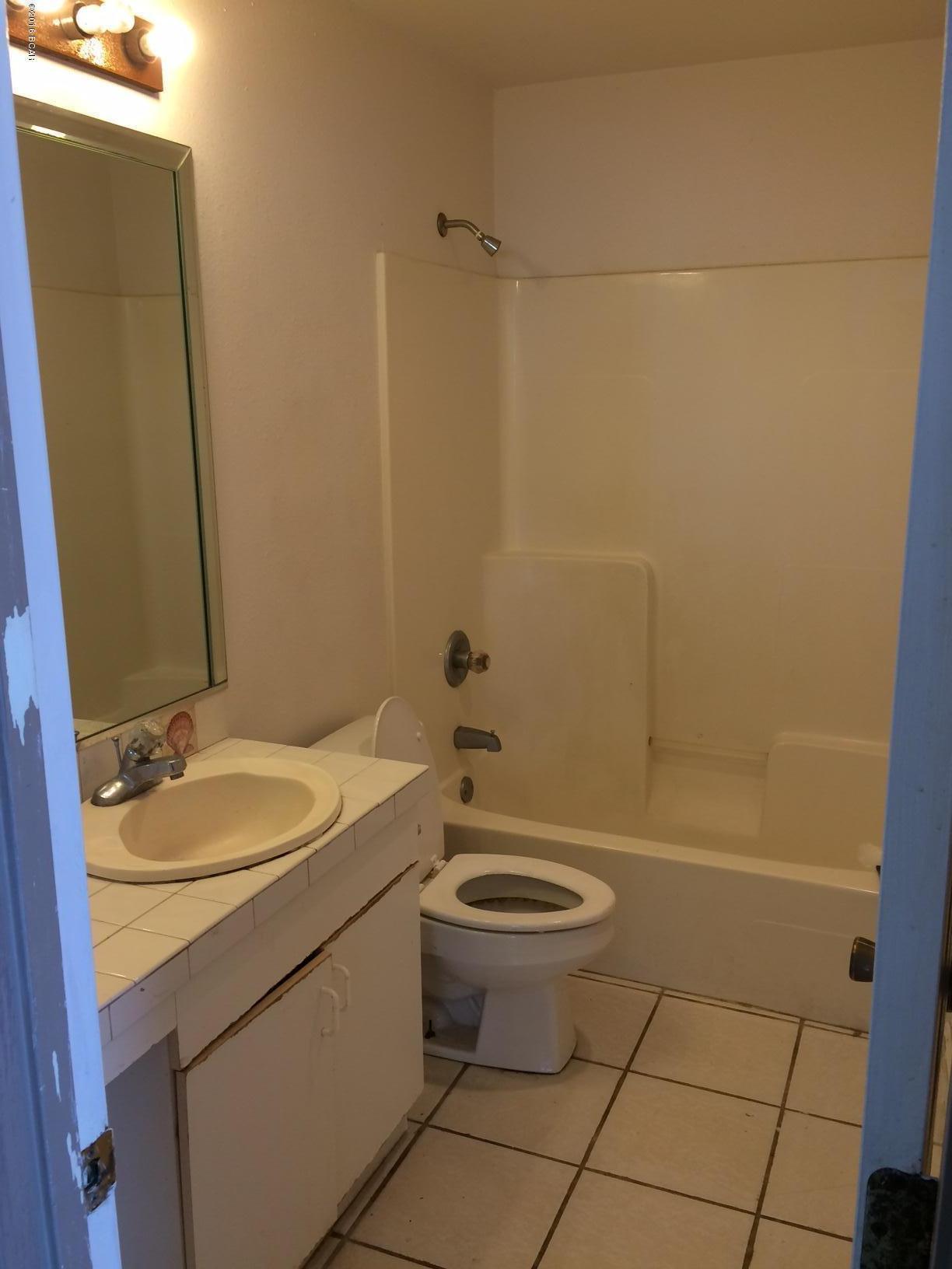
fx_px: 1063
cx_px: 476
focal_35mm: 29
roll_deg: -0.2
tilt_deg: -12.6
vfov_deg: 61.7
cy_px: 634
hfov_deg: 48.2
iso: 50
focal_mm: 4.15
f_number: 2.2
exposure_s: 1/30
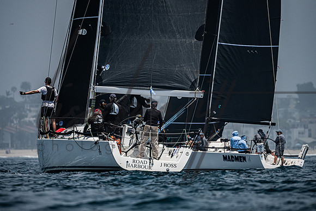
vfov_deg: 3.0
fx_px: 4066
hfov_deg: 4.5
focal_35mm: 463
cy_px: 89
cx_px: 158
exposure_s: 1/6400
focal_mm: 400
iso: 400
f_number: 5.6
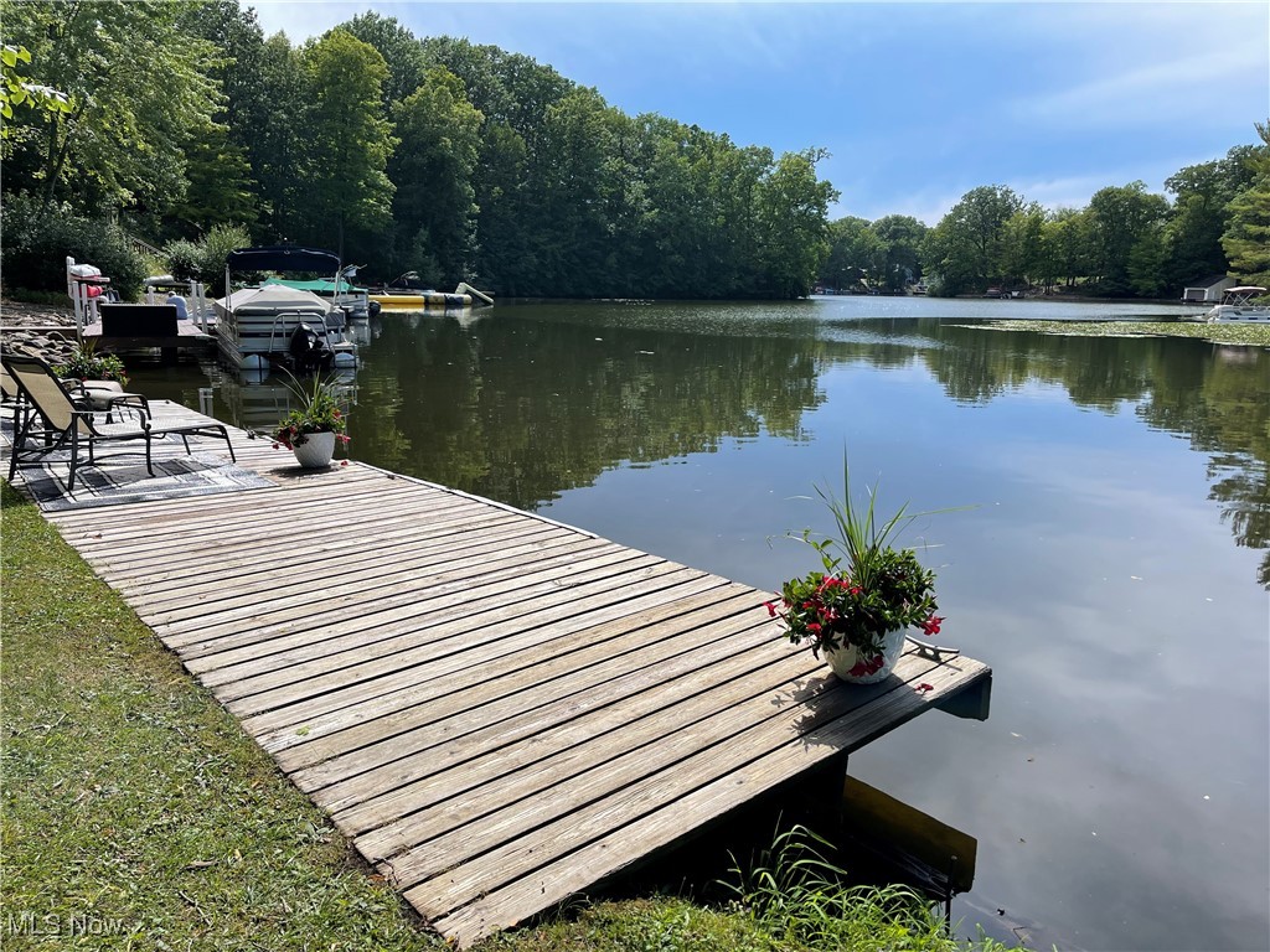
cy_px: 476
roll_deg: -1.4
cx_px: 635
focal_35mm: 26
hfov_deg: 67.3
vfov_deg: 53.1
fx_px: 954
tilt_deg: -11.6
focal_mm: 5.1
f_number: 1.6
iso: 32
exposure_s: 1/3559
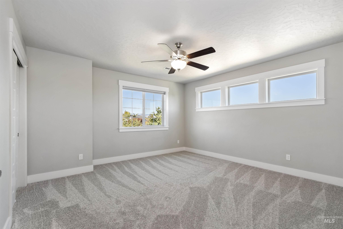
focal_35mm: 15
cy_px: 114
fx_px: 143
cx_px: 172
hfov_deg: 100.4
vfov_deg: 77.3
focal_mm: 10
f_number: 6.3
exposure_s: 1/30
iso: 320
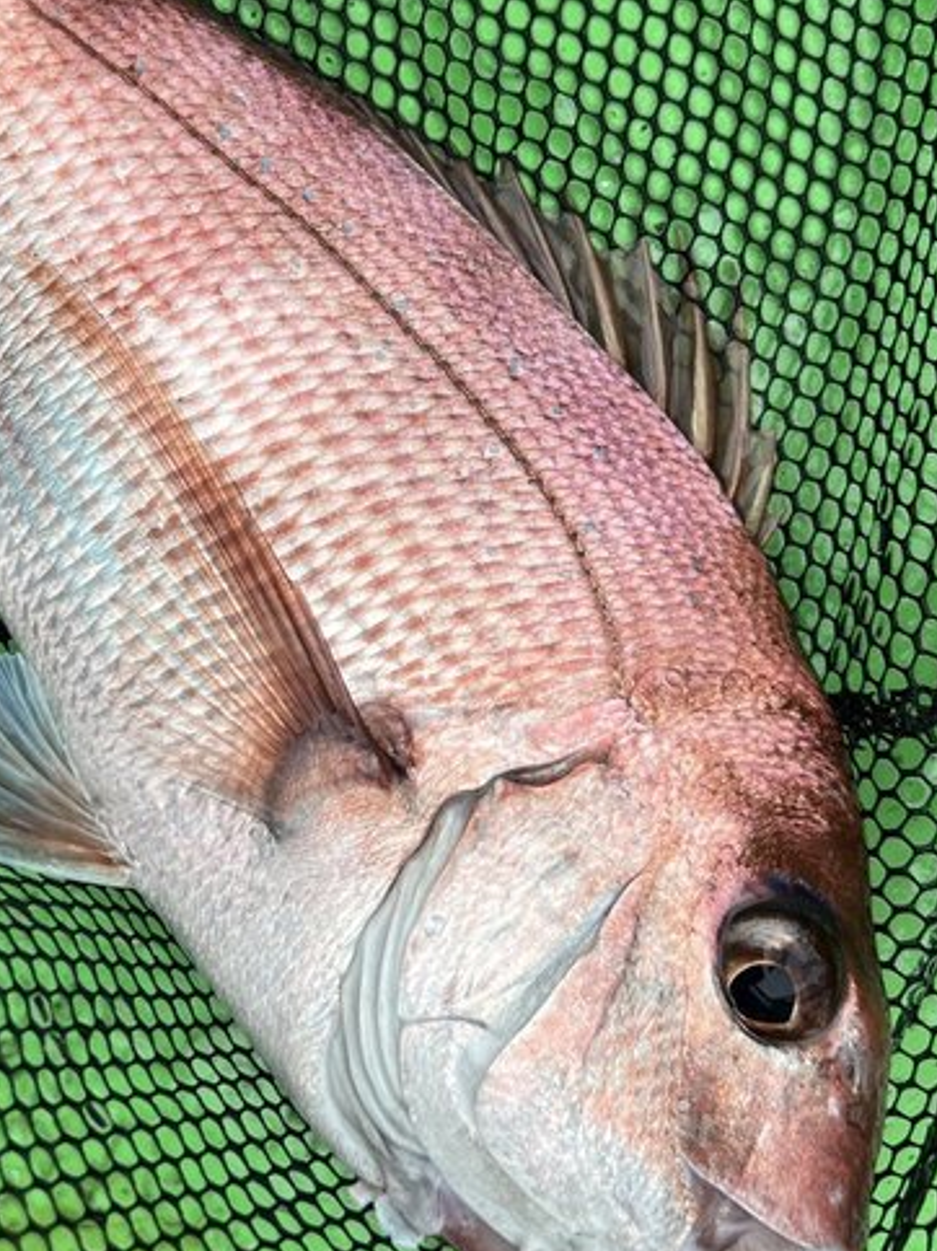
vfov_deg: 40.8
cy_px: 435
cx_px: 344
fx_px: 1661
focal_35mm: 46
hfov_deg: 31.3
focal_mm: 5.7
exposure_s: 1/1266
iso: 50
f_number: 1.5
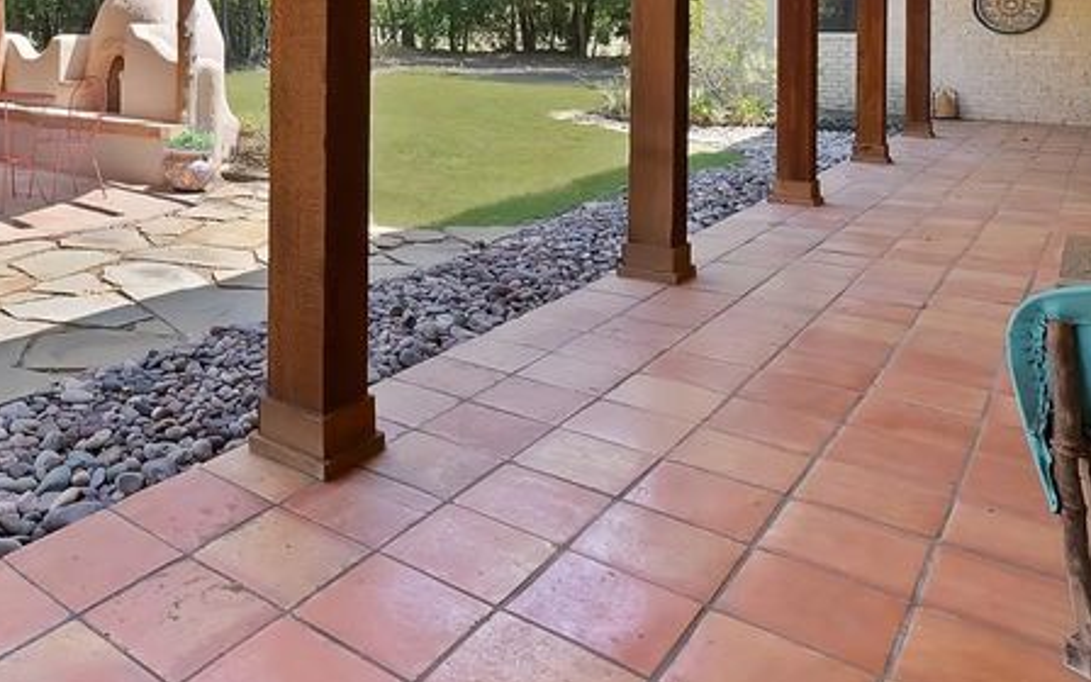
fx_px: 833
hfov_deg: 61.1
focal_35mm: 28
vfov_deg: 39.7
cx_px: 222
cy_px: 12
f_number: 9
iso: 640
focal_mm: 12
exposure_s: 1/80
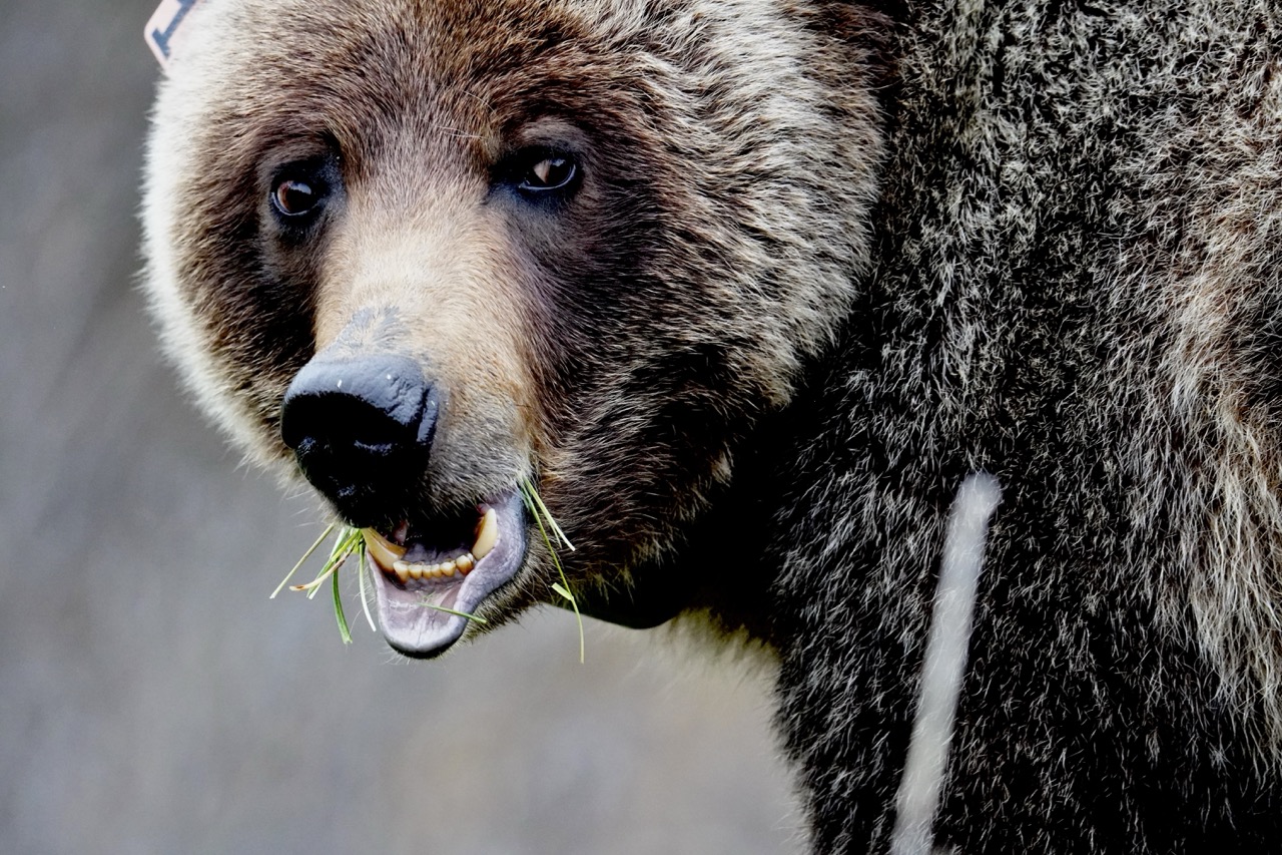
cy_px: 428
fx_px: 24353
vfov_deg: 2.0
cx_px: 641
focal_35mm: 684
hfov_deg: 3.0
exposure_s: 1/1000
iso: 6400
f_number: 6.3
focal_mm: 456
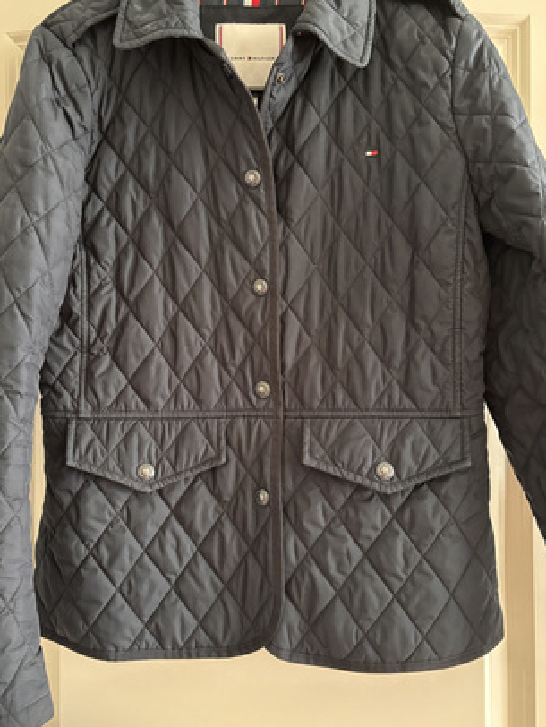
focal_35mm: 32
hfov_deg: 44.2
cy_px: 360
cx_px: 259
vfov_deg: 56.8
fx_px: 672
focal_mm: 5.96
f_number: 1.6
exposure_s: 1/36
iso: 640
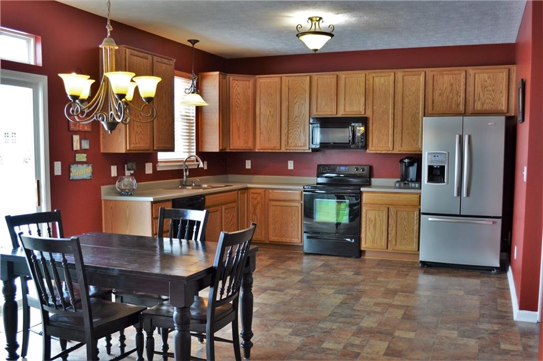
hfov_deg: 62.0
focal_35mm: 30
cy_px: 180
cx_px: 272
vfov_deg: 43.5
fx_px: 452
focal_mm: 20
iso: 400
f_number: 4
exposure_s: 1/60
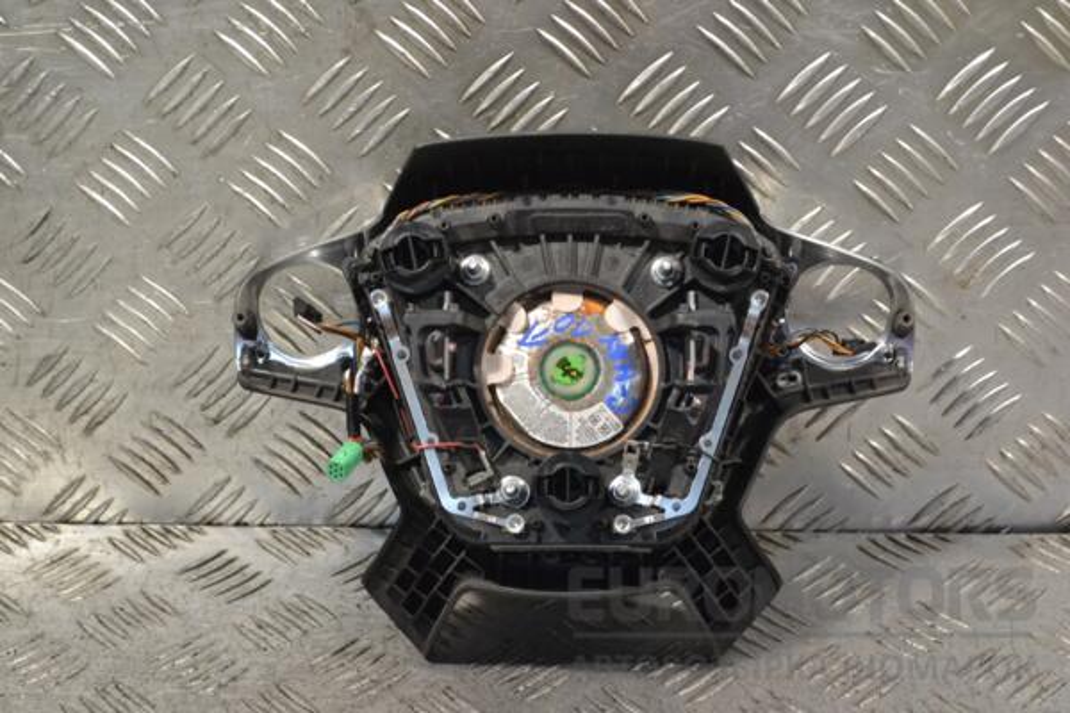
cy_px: 356
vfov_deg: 16.6
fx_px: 2452
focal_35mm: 82
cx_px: 535
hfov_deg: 24.6
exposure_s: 1/250
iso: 3200
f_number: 8
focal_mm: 55
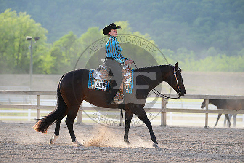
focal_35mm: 200
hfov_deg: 10.3
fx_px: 1356
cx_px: 122
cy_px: 82
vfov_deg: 6.9
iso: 1000
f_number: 5
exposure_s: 1/1600
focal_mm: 200
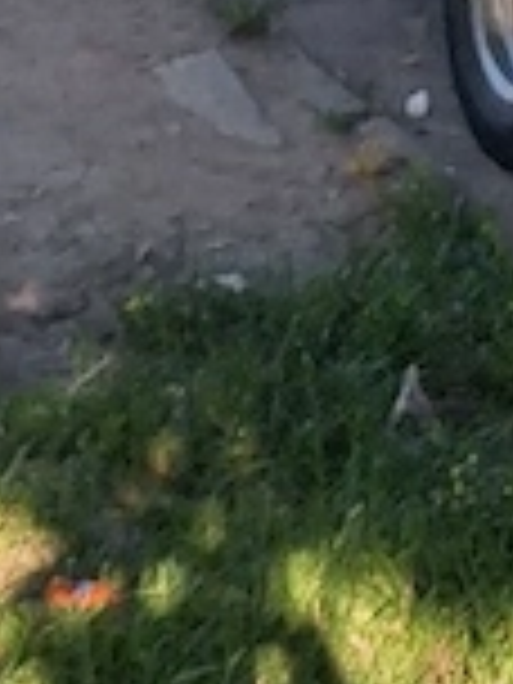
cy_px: -734
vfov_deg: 13.6
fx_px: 2391
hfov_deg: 11.5
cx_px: 864
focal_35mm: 121
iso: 40
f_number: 1.8
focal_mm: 5.54
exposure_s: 1/909
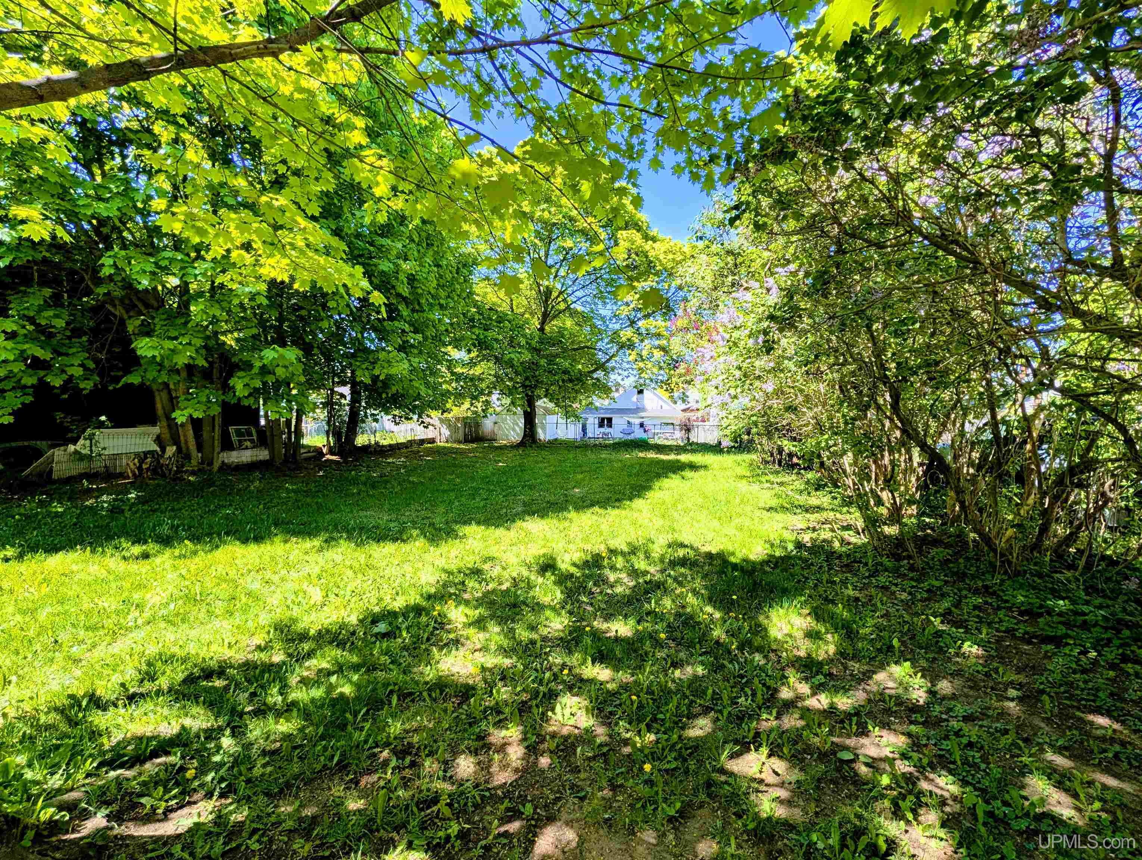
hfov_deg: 110.5
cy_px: 430
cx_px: 571
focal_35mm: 12
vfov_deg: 94.6
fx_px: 396
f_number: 1.7
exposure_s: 1/1171
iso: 51
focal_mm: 2.02
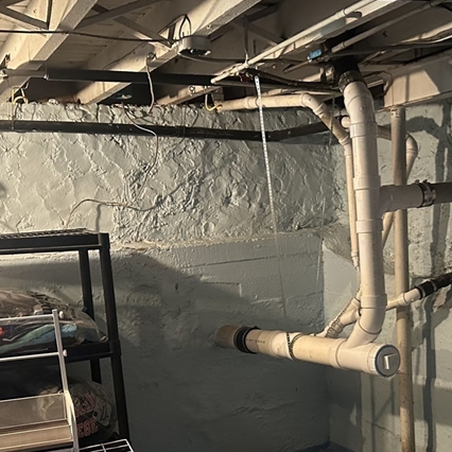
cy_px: 343
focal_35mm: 51
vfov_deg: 32.7
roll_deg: +3.3
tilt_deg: -10.8
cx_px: 302
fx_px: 753
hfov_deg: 33.1
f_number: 1.78
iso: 1000
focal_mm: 6.86
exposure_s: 1/40
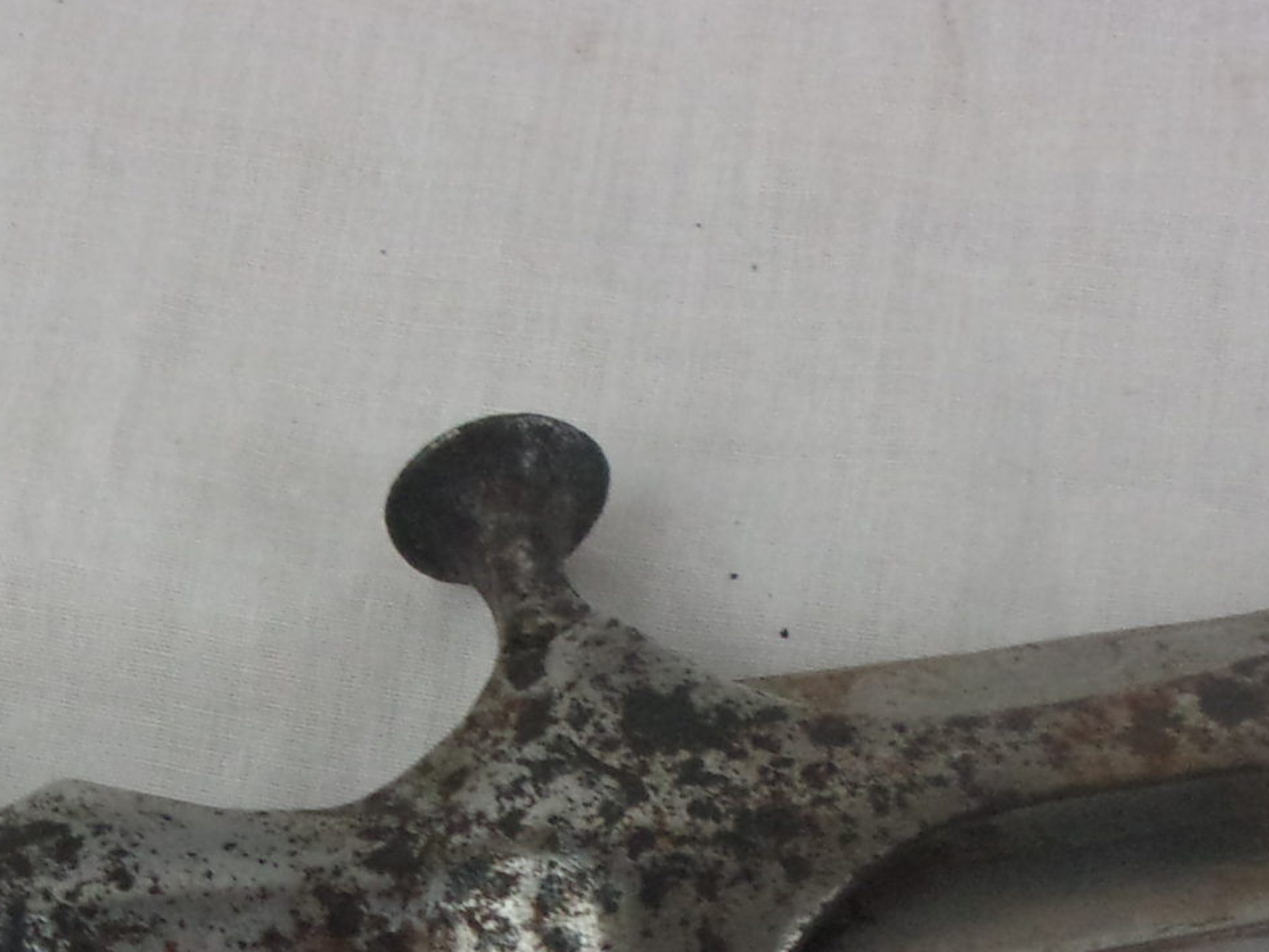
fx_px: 2749
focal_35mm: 75
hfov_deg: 25.9
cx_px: 429
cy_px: 1089
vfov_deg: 18.8
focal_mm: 5.1
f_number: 3.9
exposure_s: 1/125
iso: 286
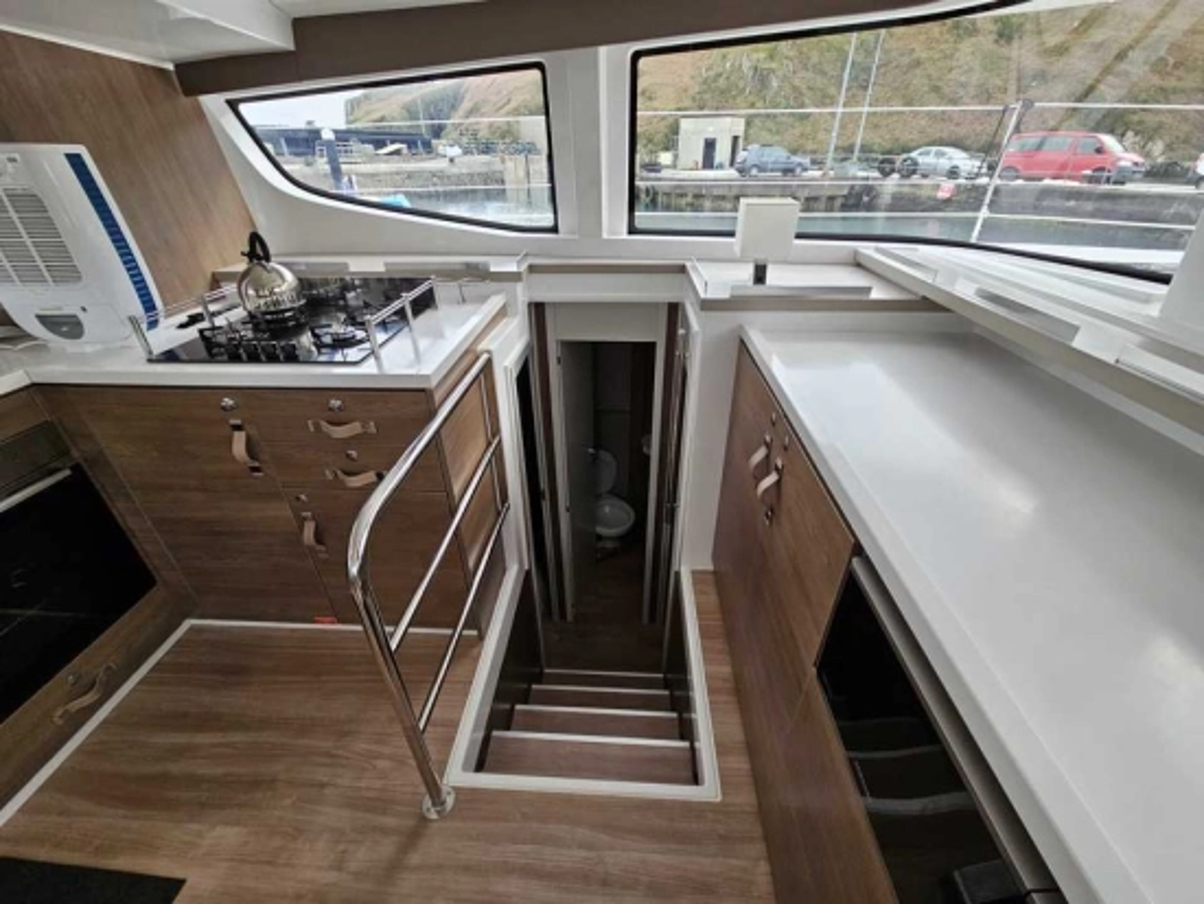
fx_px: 452
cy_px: 452
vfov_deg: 90.0
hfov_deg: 106.2
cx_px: 602
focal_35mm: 13
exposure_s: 1/359
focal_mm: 2.2
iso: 160
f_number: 2.2
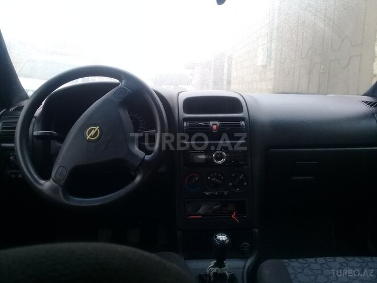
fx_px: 338
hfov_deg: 58.4
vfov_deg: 45.4
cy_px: 142
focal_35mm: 31
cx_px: 188
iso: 64
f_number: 2.2
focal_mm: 3.3
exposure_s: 1/40
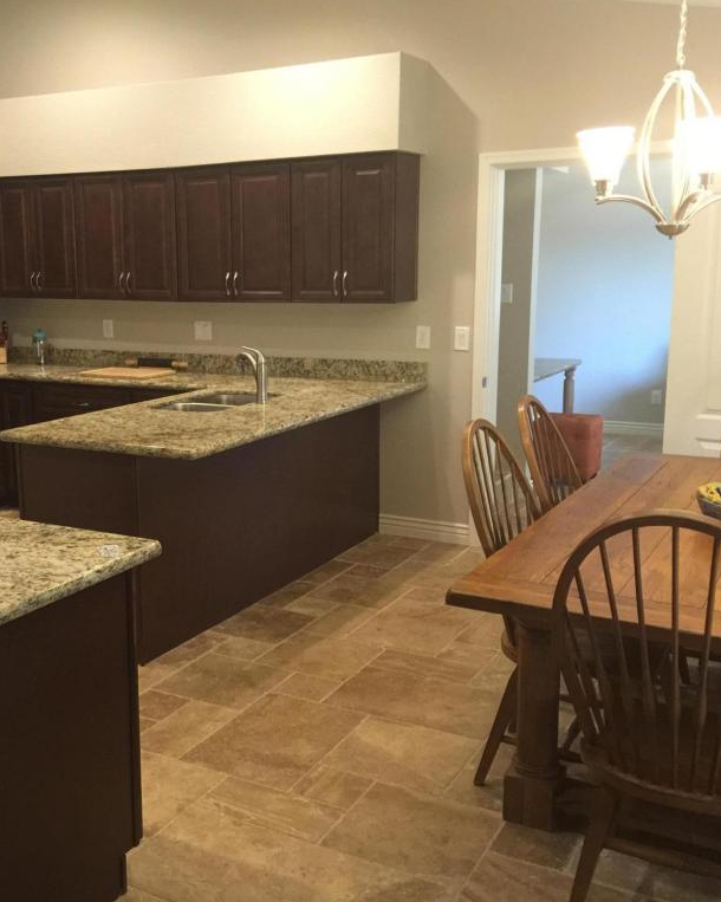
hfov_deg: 38.7
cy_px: 449
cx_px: 235
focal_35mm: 38
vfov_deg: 47.9
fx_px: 1014
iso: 125
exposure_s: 1/15
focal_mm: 4.15
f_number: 2.2
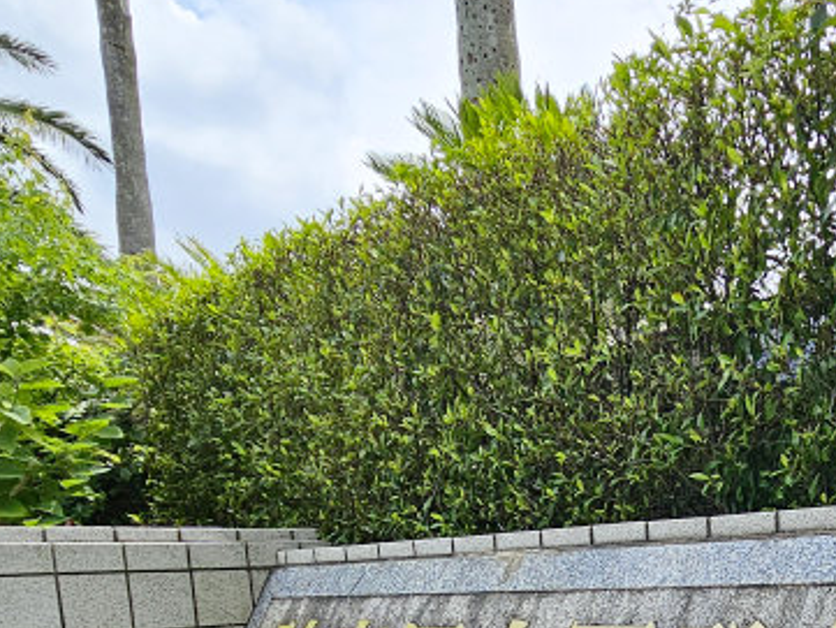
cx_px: 750
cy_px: 707
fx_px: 870
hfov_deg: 46.4
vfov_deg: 33.9
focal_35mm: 36
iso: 50
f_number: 2.2
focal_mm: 2.2
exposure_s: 1/1073
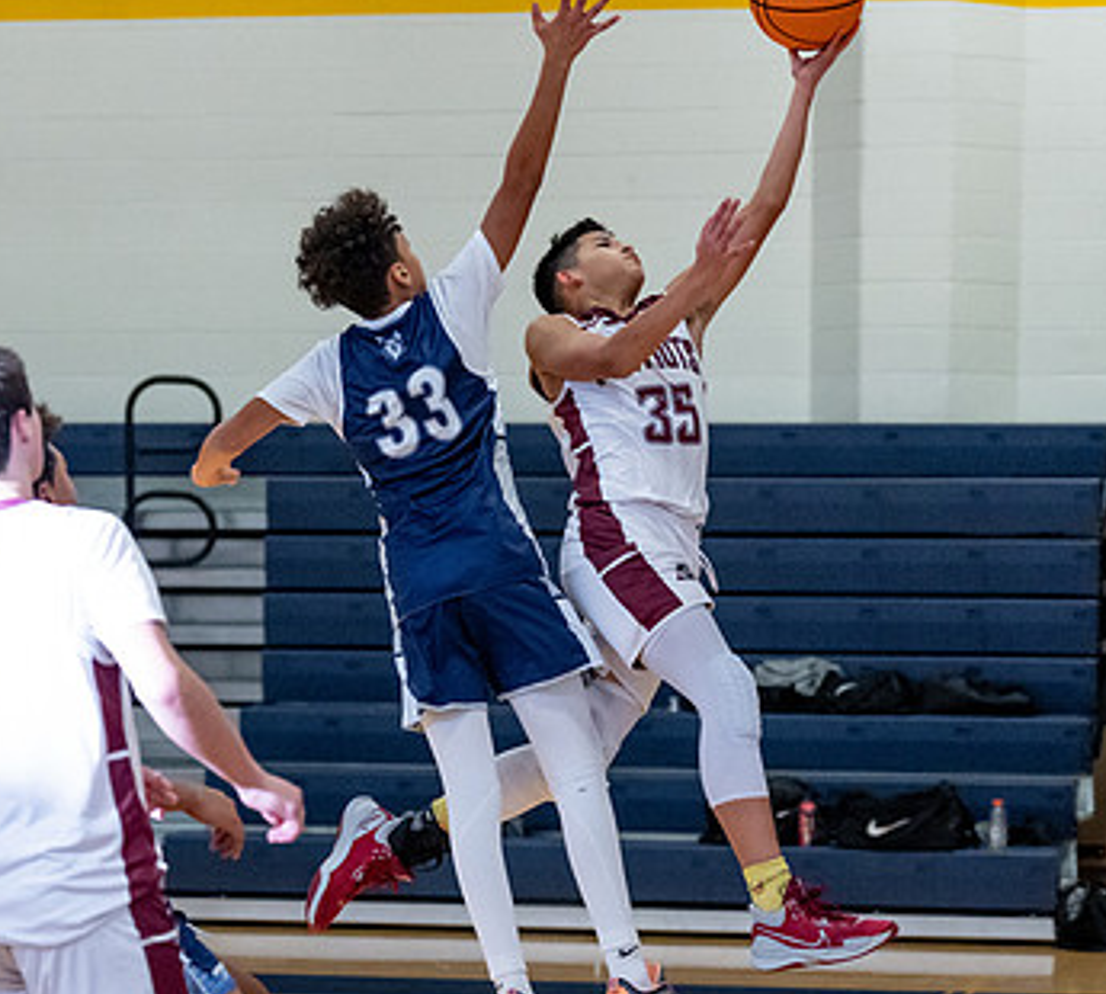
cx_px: 506
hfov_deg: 12.8
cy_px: 551
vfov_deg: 11.5
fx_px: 4948
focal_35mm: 144
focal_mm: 70
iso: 5000
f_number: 2.8
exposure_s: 1/1000
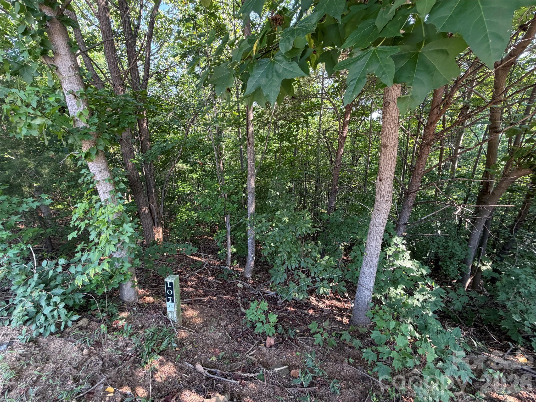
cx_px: 268
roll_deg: +3.0
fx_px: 217
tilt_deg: -16.8
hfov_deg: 102.1
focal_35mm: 14
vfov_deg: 85.7
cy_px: 201
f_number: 2.2
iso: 125
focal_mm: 2.22
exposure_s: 1/121
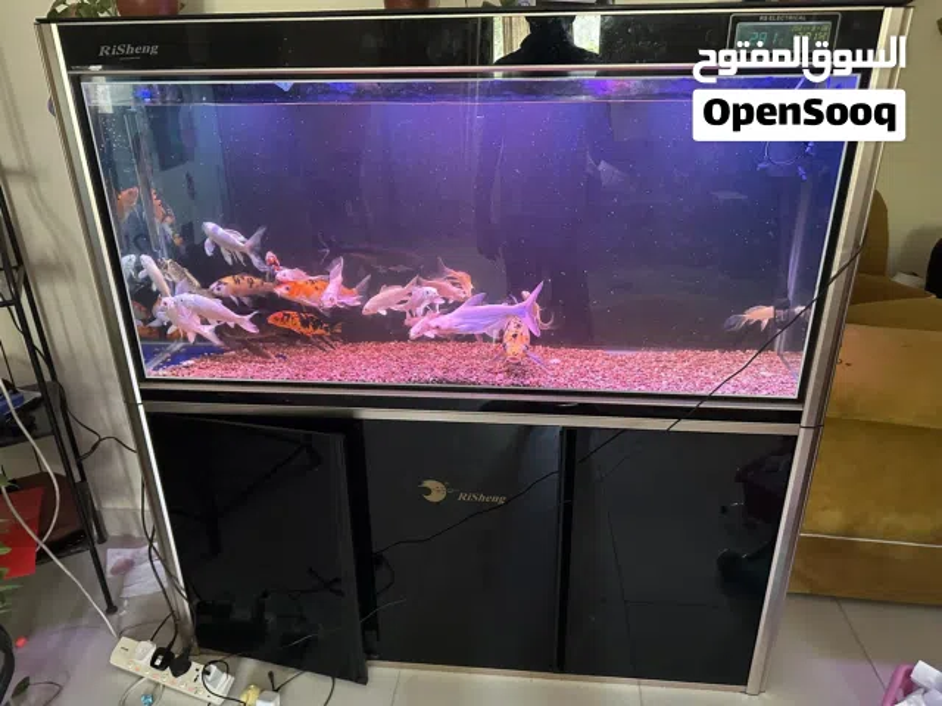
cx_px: 471
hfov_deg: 71.6
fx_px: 653
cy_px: 353
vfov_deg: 56.8
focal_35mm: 24
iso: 1000
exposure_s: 1/48
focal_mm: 6.86
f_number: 1.78
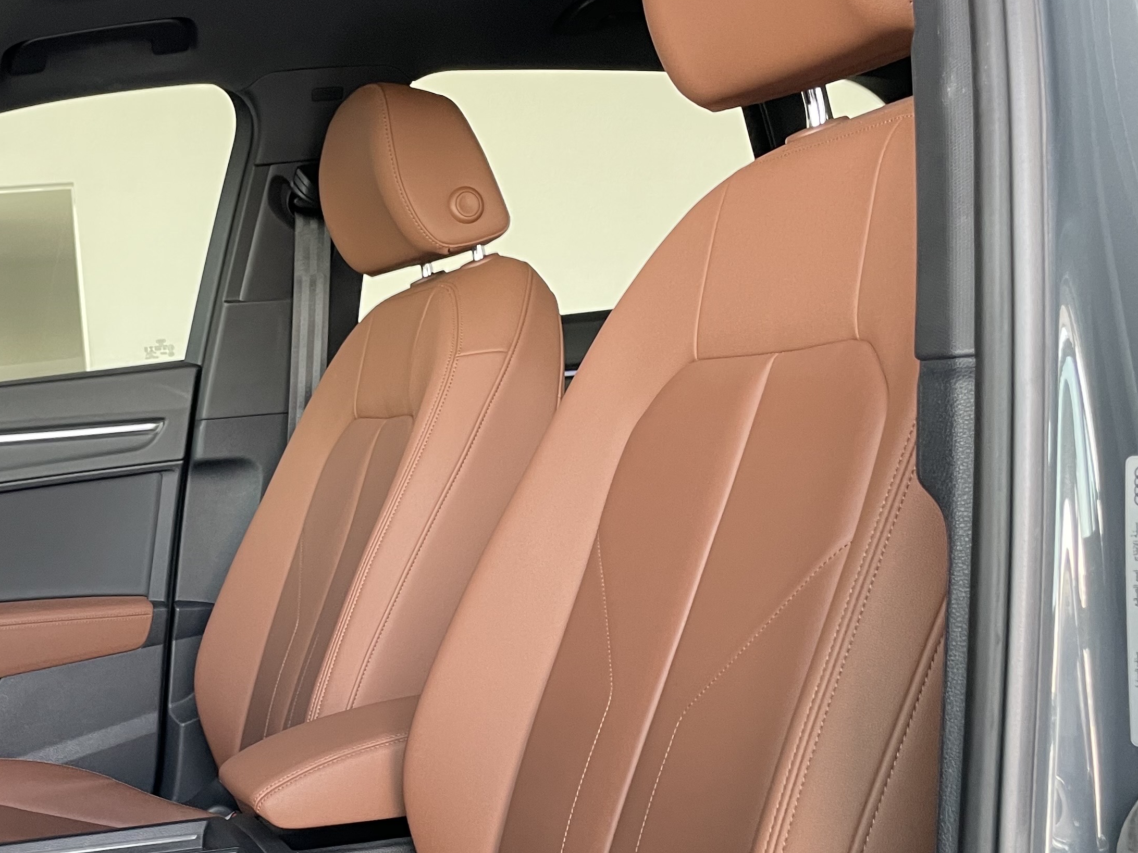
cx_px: 220
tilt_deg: -4.1
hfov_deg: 38.1
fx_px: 1578
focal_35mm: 48
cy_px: 538
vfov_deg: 30.1
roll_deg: +4.2
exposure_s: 1/60
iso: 125
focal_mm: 4.2
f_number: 1.6
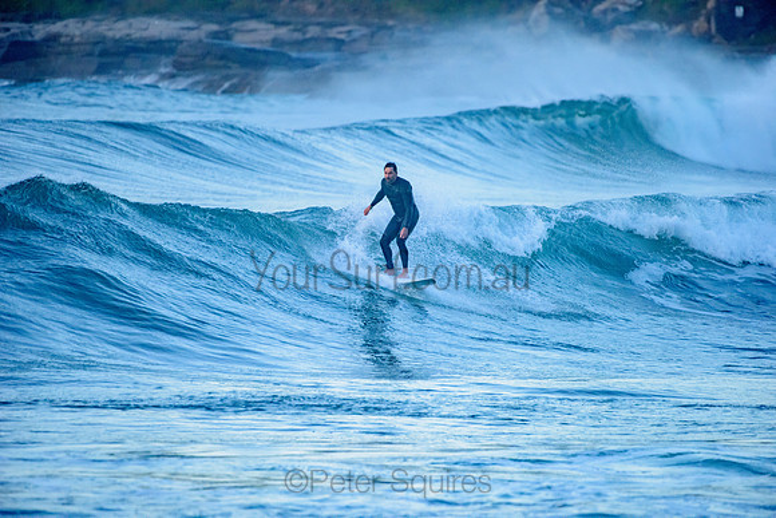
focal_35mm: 500
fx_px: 10784
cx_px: 388
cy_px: 259
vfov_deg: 2.8
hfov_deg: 4.1
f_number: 5.6
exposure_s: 1/1250
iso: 1800
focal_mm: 500
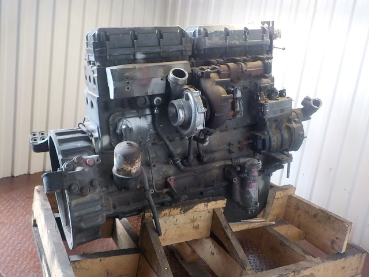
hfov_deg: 60.0
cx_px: 184
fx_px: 320
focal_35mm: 30
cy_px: 138
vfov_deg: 46.8
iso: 280
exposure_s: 1/30
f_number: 3.3
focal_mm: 4.1
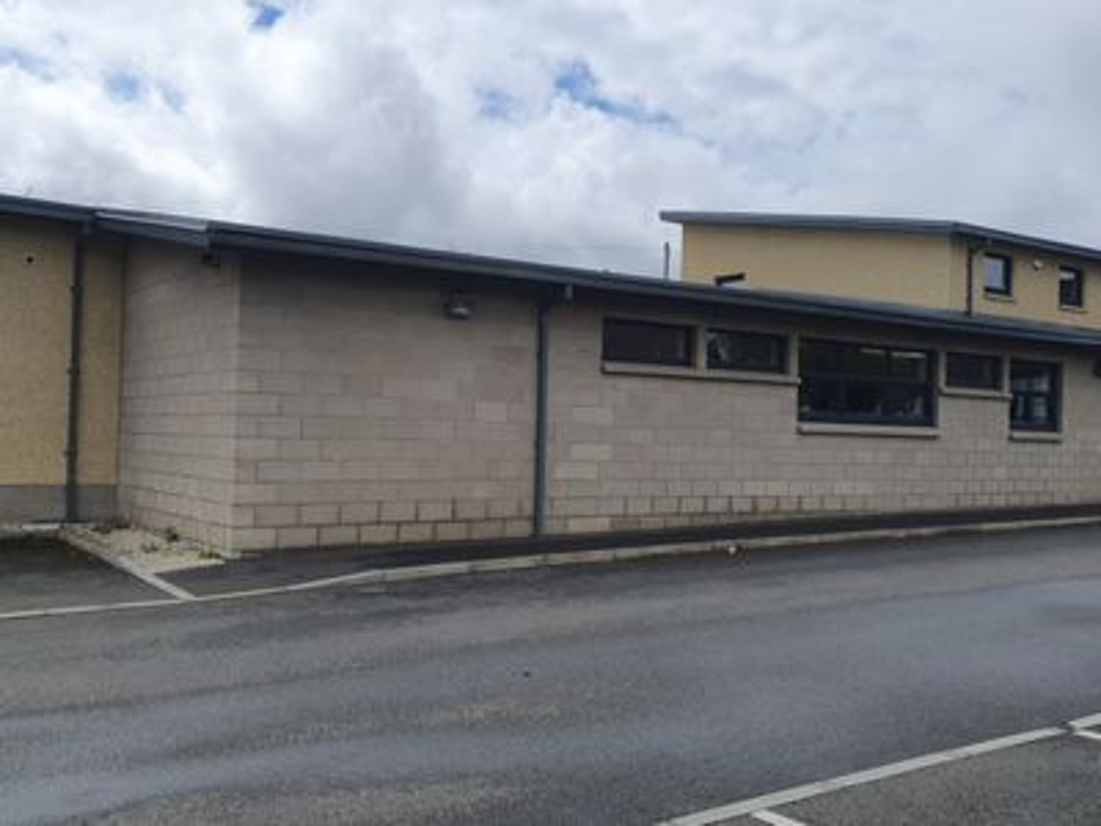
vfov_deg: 53.1
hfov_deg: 67.3
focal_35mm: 26
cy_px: 413
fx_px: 827
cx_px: 550
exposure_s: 1/8000
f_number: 1.5
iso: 50
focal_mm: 4.32
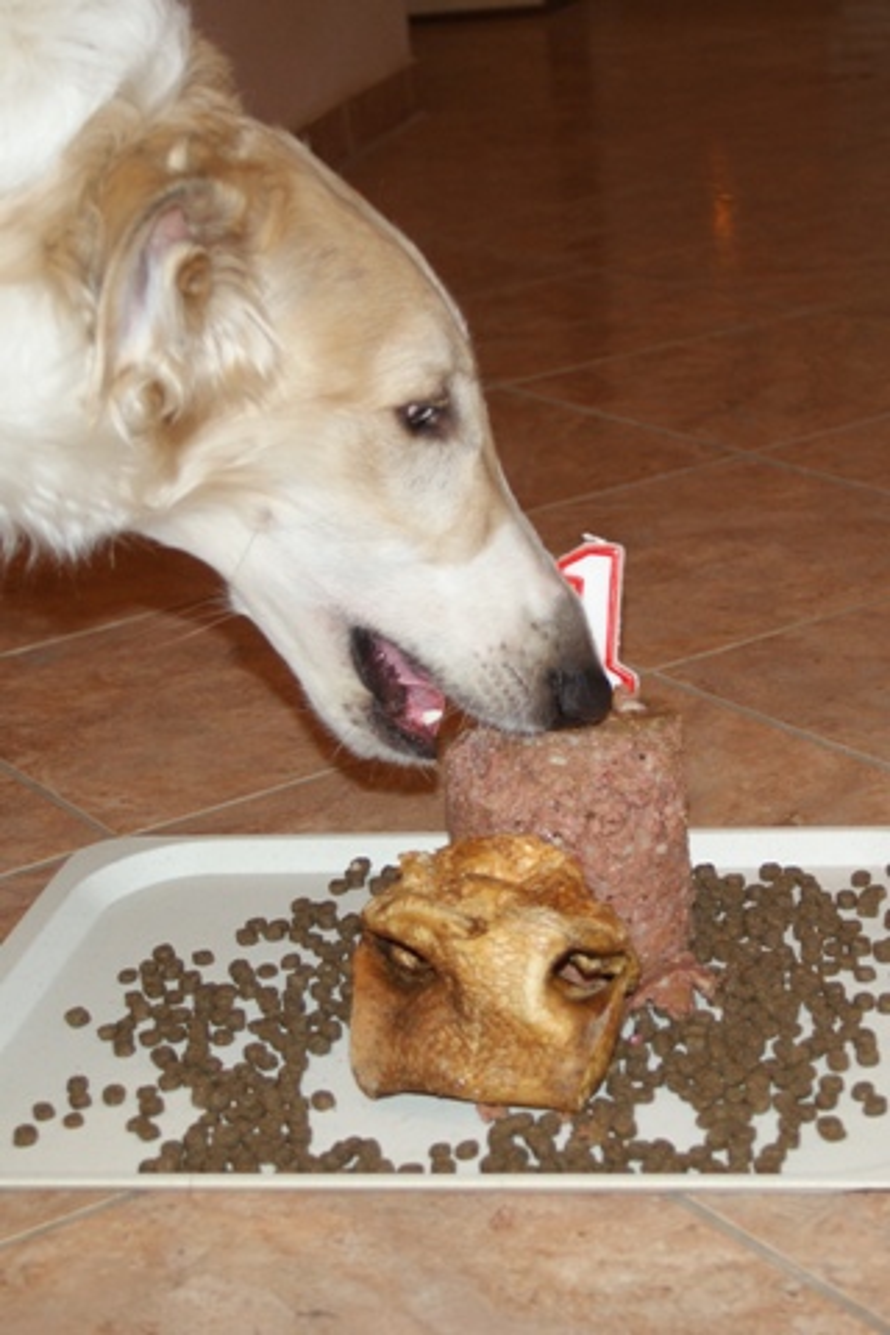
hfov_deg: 29.9
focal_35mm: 45
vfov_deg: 43.6
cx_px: 445
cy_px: 668
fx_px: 1669
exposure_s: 1/60
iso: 400
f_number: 5
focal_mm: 30
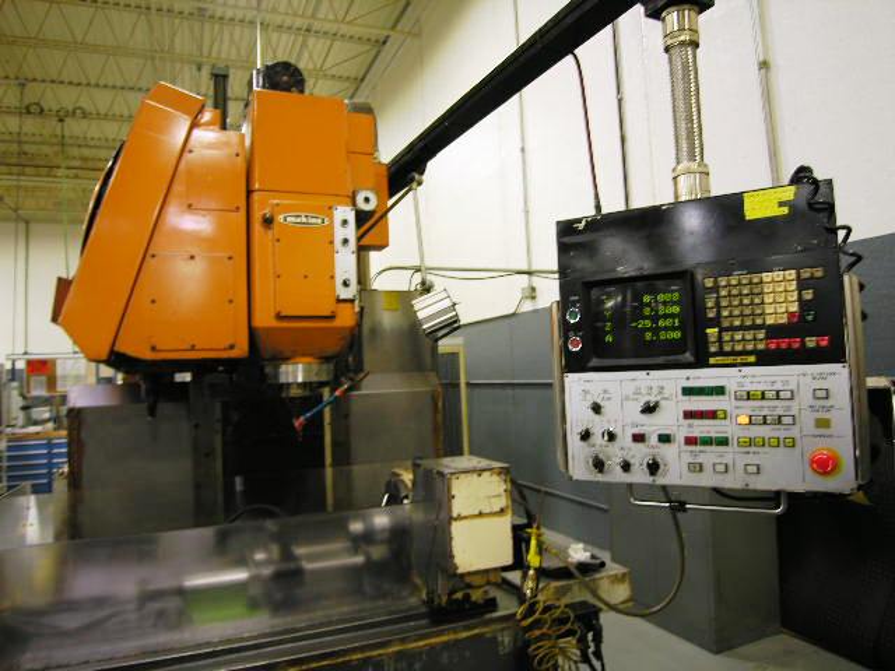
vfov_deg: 56.8
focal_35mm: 24
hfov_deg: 71.6
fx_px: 621
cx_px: 448
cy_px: 336
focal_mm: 6.1
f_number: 2.6
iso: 50
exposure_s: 1/9.2
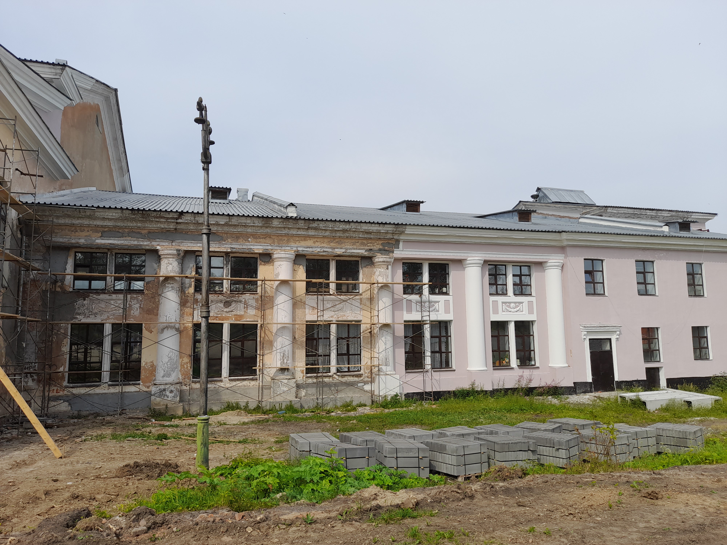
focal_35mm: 25
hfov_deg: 69.4
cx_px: 364
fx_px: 525
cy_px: 272
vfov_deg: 54.9
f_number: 2
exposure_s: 1/736
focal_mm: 4.6
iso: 20
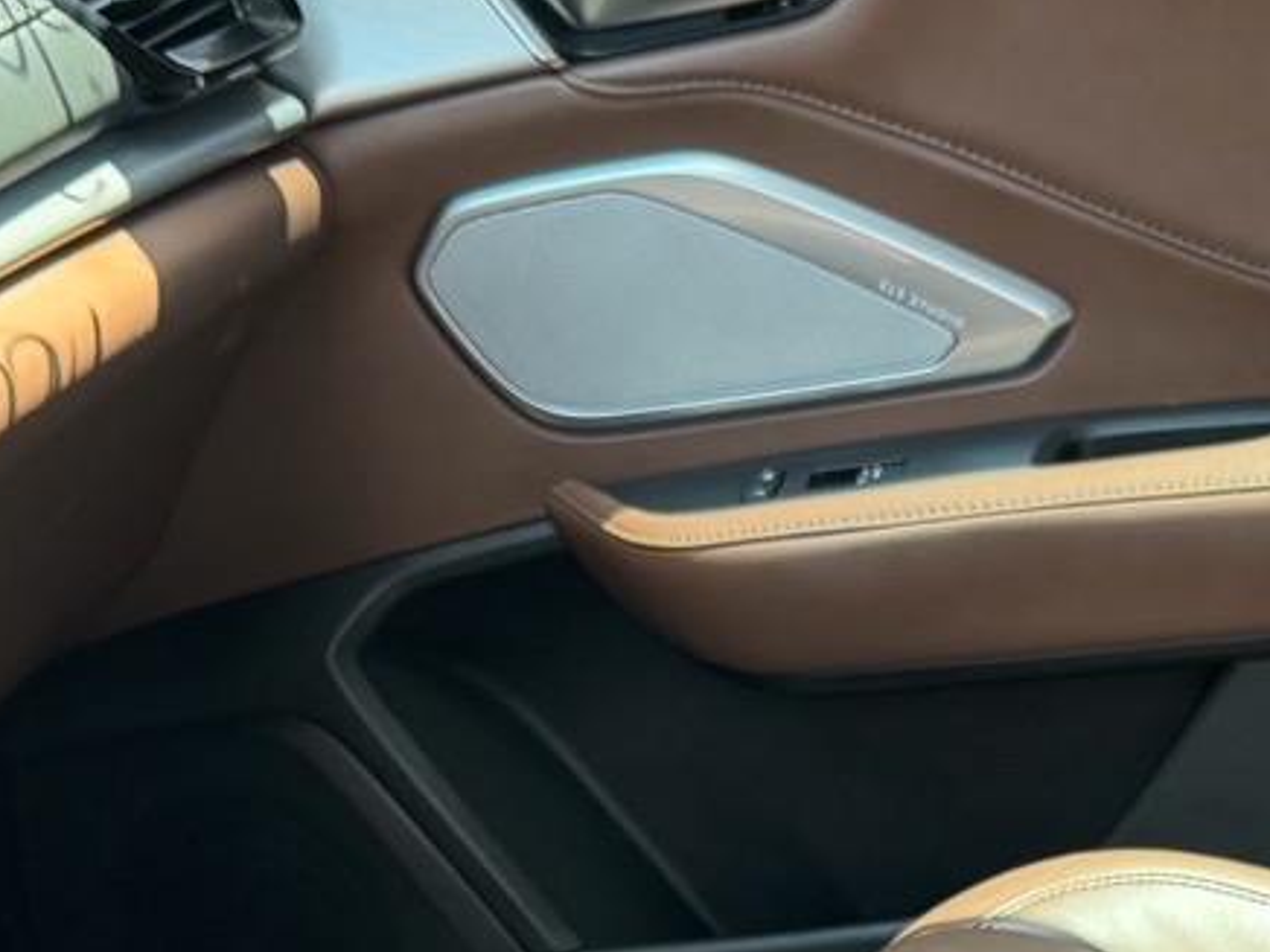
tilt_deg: -37.4
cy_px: 1450
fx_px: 3229
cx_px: 1183
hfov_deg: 21.7
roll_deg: -5.6
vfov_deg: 15.4
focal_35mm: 88
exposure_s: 1/137
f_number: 1.78
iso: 200
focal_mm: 6.76
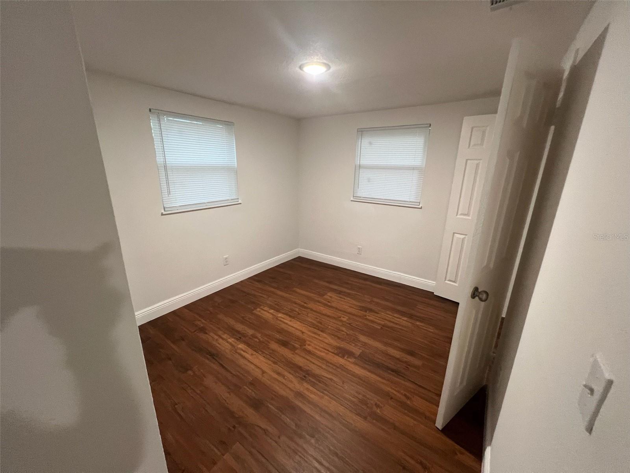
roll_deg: -0.7
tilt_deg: -17.6
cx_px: 315
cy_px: 236
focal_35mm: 13
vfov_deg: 89.9
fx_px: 237
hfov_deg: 106.2
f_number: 1.8
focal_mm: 1.57
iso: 320
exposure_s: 1/60
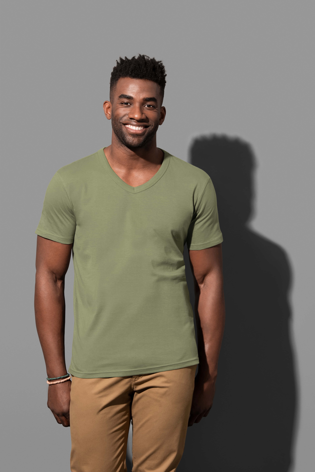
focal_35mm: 112
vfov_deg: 18.3
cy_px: 236
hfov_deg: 12.2
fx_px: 1469
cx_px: 158
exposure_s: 1/125
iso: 100
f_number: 18
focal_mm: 112
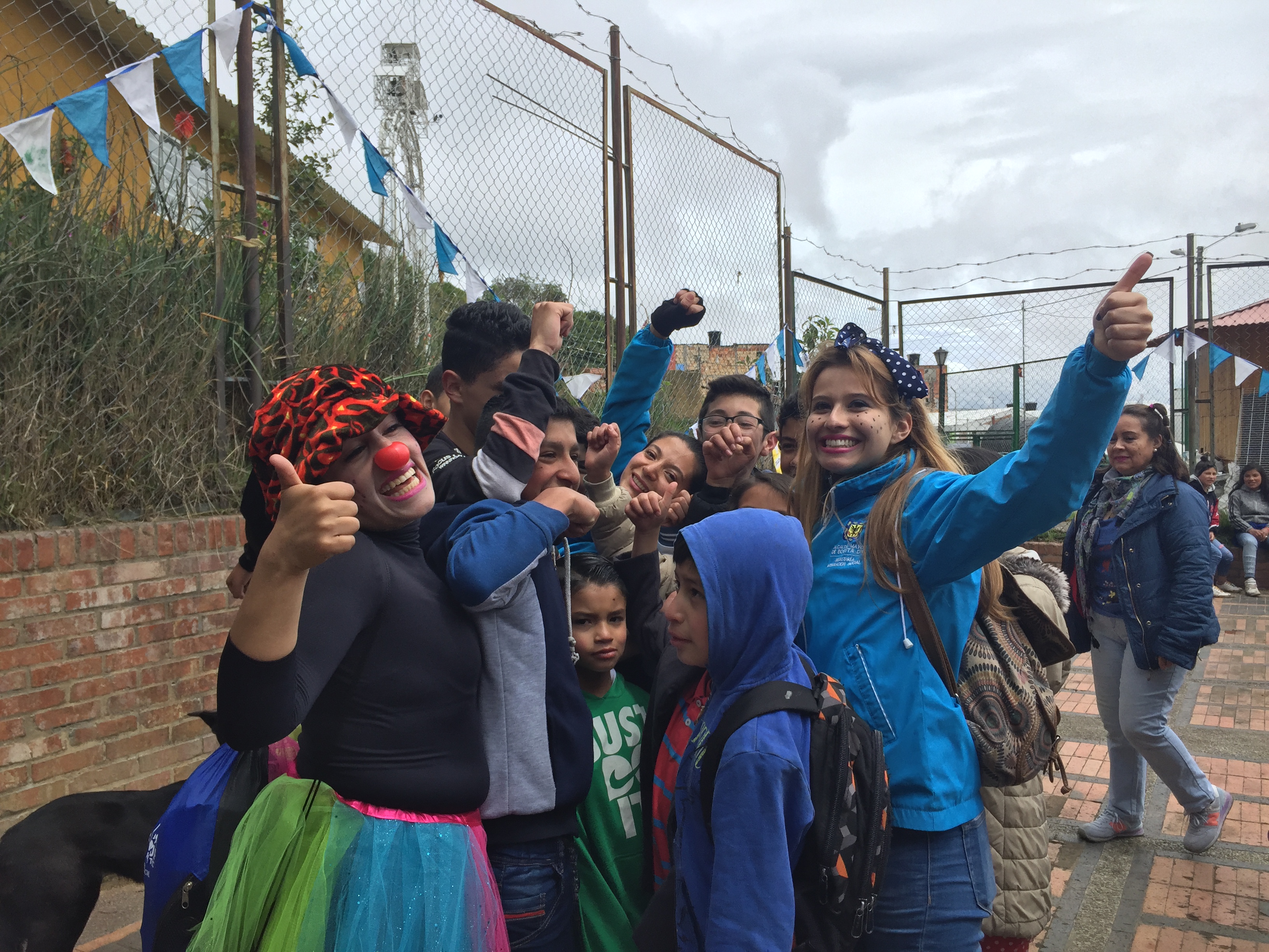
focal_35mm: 29
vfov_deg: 48.2
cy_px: 476
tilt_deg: -3.4
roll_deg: +1.4
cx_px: 634
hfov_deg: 61.7
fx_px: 1063
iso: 32
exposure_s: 1/1799
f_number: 2.2
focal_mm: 4.15
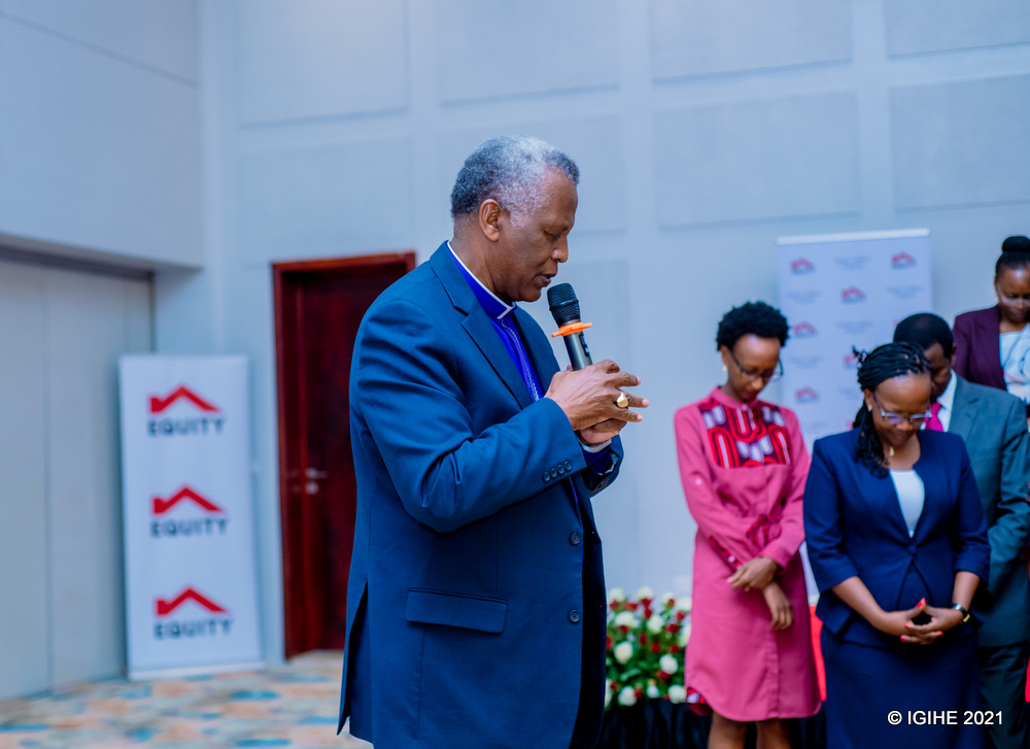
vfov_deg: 23.8
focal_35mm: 60
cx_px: 390
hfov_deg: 32.2
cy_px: 350
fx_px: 1778
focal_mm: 50
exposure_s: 1/100
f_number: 2.5
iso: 800
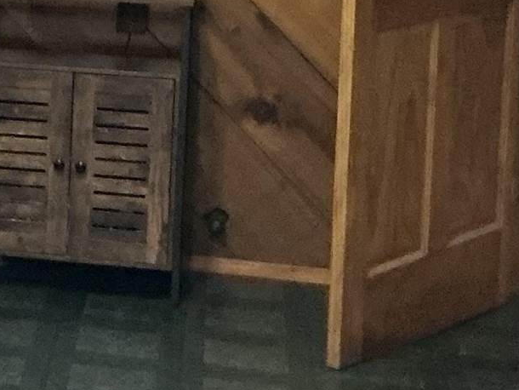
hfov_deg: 13.0
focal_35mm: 141
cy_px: -91
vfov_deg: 10.3
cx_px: -331
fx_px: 2115
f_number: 1.8
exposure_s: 1/30
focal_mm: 3
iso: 320
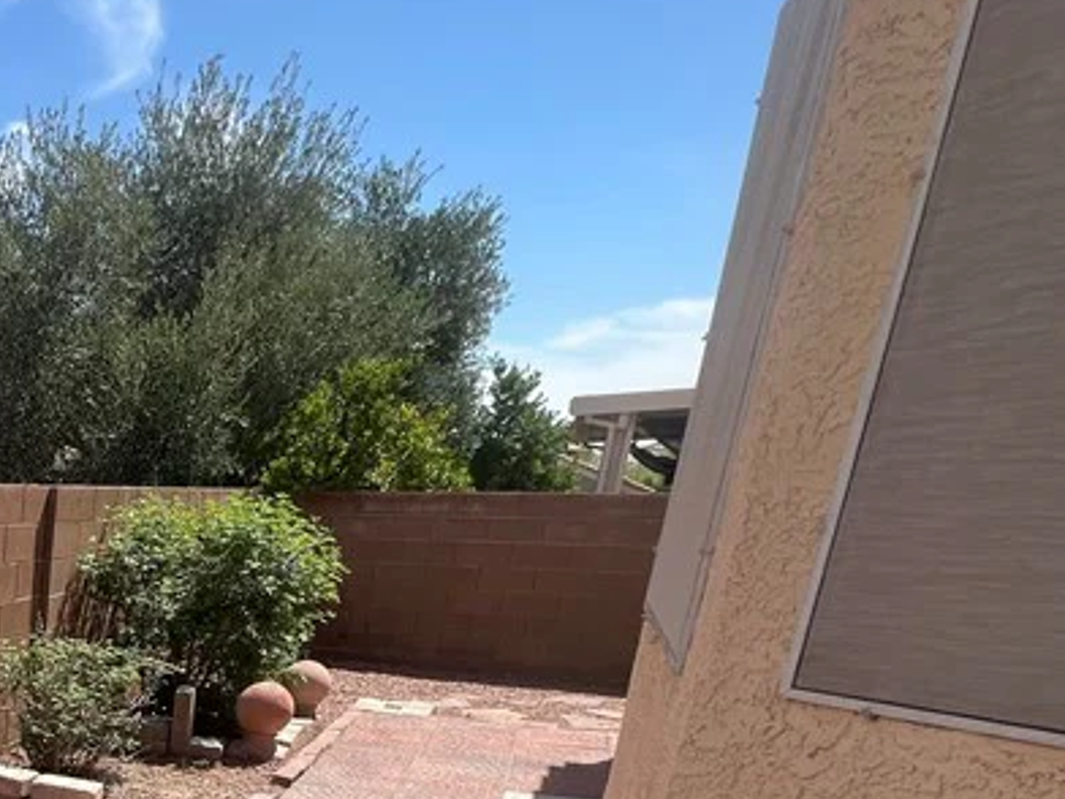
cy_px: 829
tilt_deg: -16.0
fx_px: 1046
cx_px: -206
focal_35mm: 34
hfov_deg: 39.4
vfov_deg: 36.7
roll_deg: +0.2
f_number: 1.8
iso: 32
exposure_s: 1/1263
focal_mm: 1.57
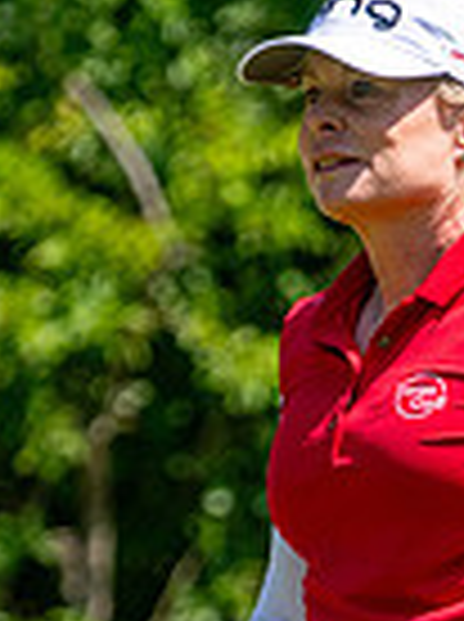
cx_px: 541
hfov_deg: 1.1
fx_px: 25296
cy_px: 958
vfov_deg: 1.4
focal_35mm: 1411
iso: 320
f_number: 5
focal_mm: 300
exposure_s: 1/2500
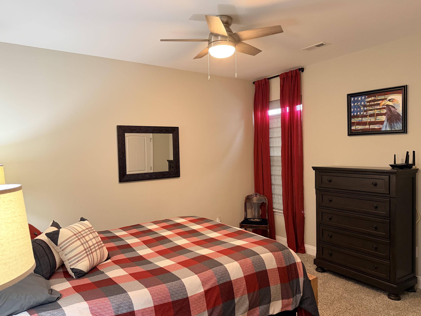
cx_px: 209
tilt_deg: -2.1
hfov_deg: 69.4
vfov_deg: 54.9
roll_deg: +1.3
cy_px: 157
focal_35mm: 25
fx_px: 304
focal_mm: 6.76
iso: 400
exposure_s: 1/60
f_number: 1.78
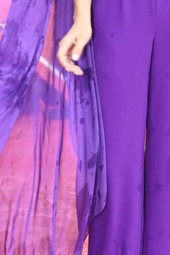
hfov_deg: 10.7
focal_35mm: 128
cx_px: 133
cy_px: 0
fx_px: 907
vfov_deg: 15.7
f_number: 5.6
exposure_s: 1/250
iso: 2000
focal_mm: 36
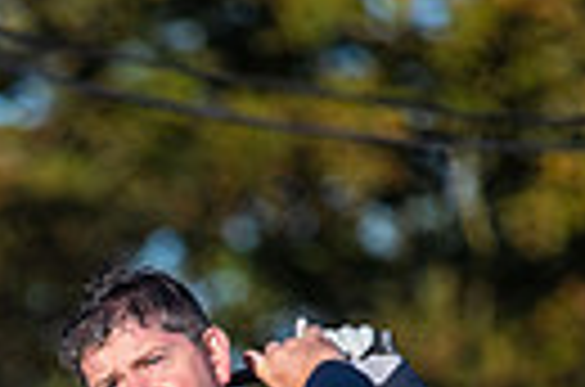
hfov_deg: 1.5
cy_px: 866
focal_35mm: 1343
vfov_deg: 1.0
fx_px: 21771
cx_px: -248
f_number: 4
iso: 200
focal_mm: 300
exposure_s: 1/2000
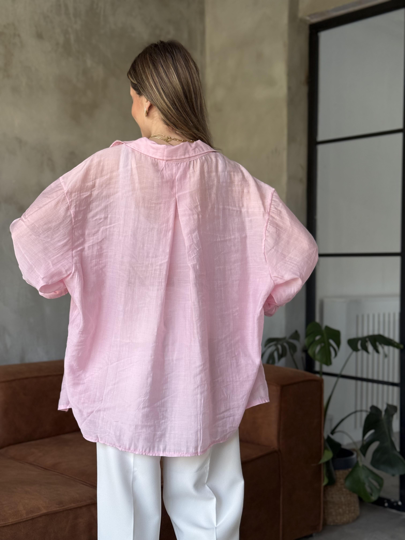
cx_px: 202
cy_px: 270
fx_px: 749
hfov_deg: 30.3
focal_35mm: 48
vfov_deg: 39.7
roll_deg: -0.7
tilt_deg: -0.3
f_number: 1.78
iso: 100
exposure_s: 1/75
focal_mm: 6.76
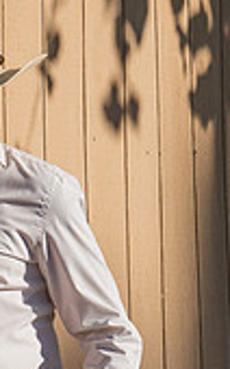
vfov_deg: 8.5
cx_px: -191
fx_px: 2461
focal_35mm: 245
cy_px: 370
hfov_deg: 5.3
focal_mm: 39
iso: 200
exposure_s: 1/400
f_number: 10
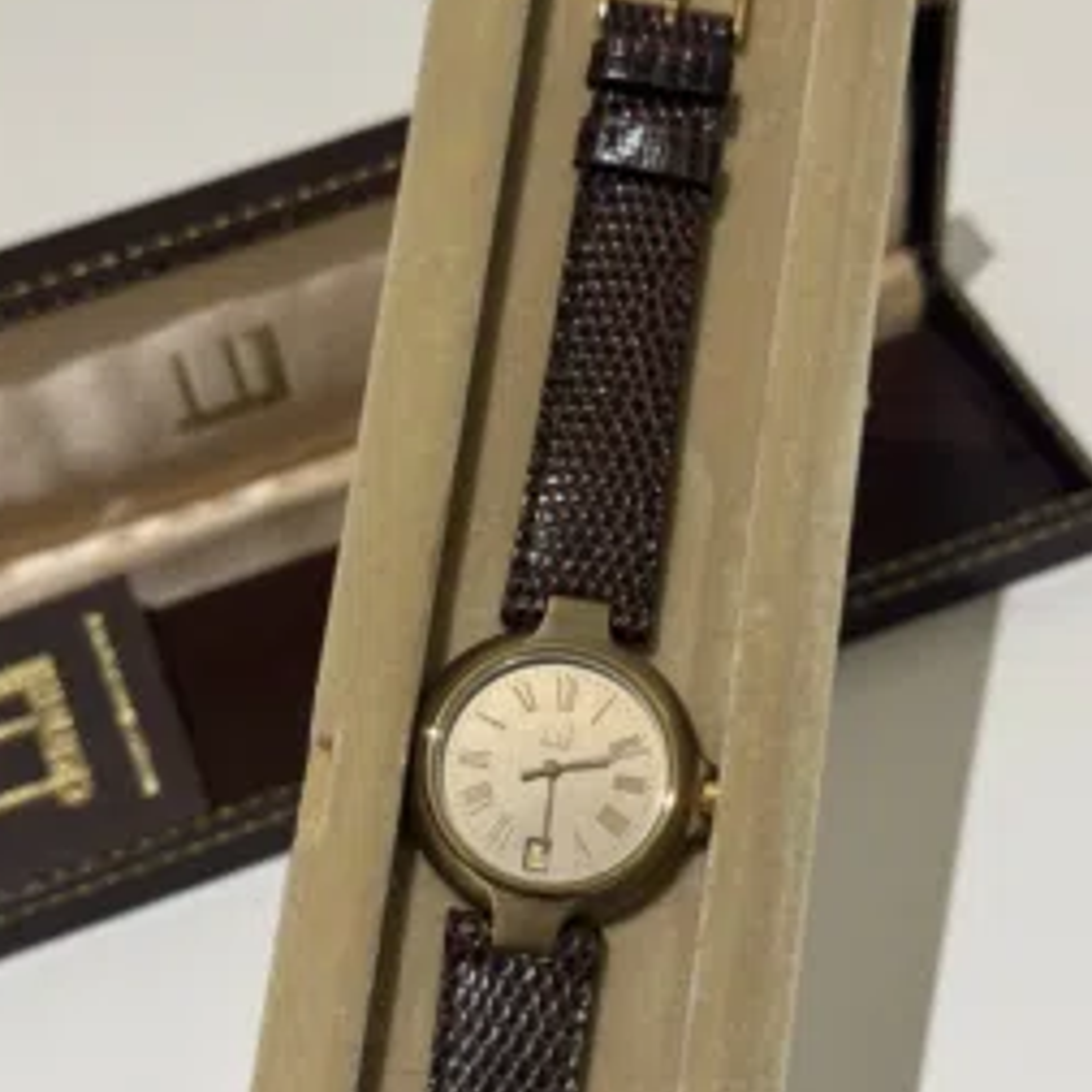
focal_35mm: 67
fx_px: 2391
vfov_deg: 25.6
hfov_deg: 25.7
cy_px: 695
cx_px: 496
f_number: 1.78
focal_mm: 6.76
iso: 160
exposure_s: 1/50
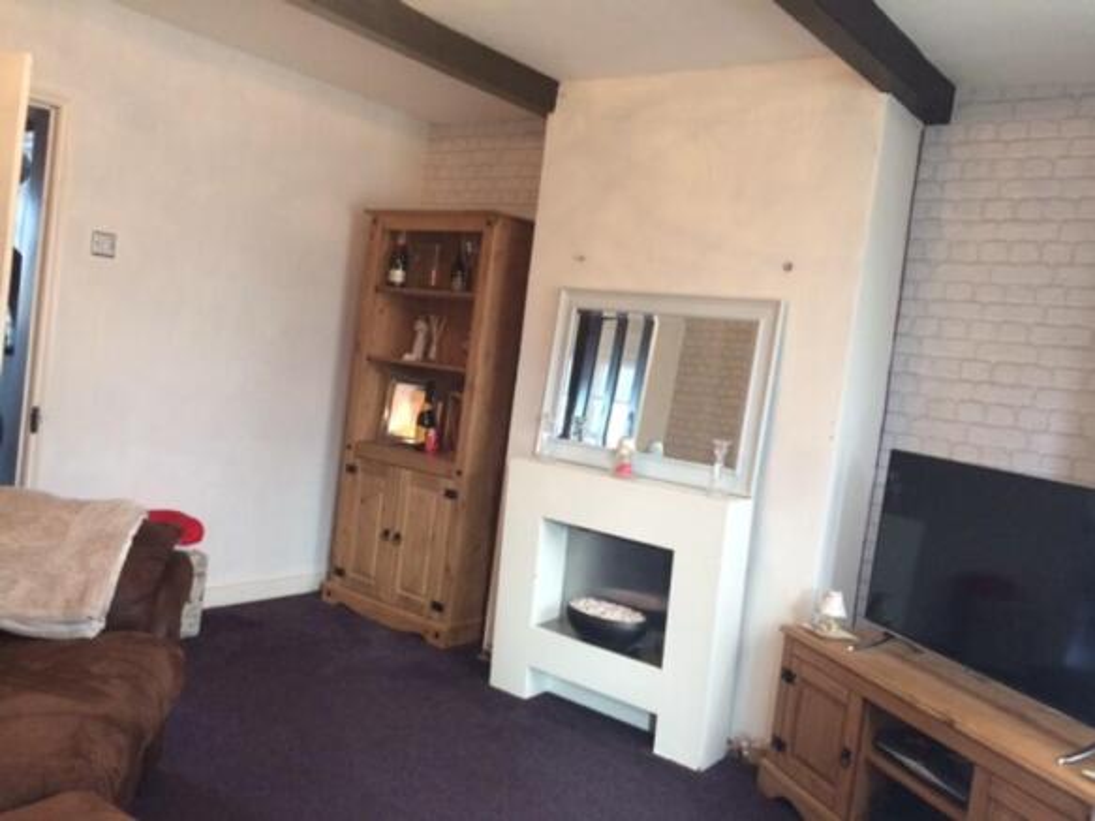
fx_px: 917
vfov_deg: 48.2
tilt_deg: -3.2
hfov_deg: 61.7
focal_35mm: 29
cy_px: 410
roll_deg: -7.7
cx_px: 548
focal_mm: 4.15
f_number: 2.2
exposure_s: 1/33
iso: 250
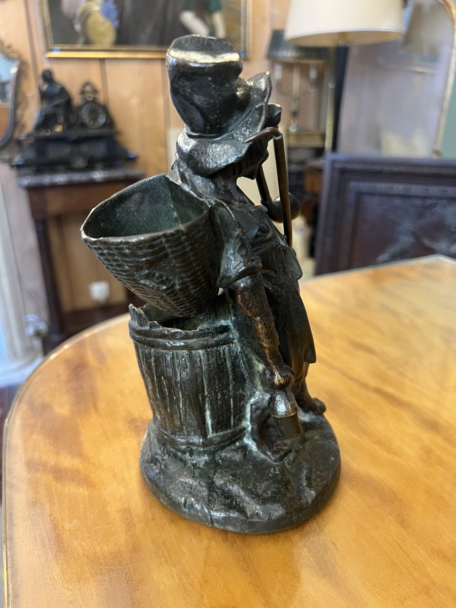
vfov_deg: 67.3
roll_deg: +1.6
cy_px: 304
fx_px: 457
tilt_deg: -22.4
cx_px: 228
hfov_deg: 53.1
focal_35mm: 26
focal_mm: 5.7
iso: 400
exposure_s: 1/50
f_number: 1.5
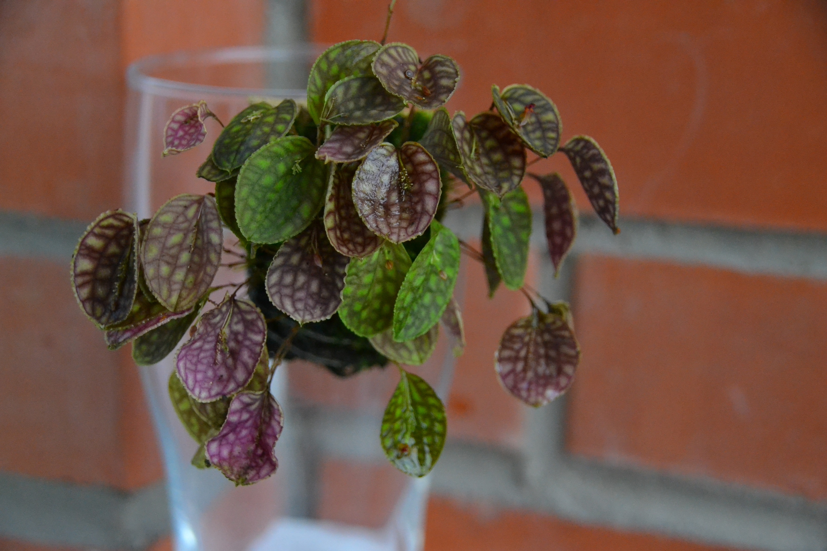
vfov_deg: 17.5
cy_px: 276
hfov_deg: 26.0
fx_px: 1792
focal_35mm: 78
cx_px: 414
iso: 3200
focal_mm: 52
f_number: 5
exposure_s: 1/500
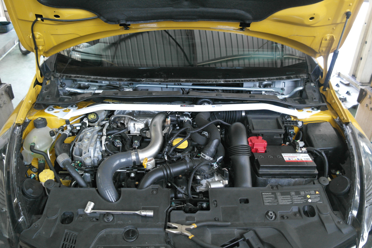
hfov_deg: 61.9
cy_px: 124
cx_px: 186
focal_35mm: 30
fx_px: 310
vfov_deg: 43.6
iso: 800
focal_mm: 20
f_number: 3.5
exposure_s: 1/40
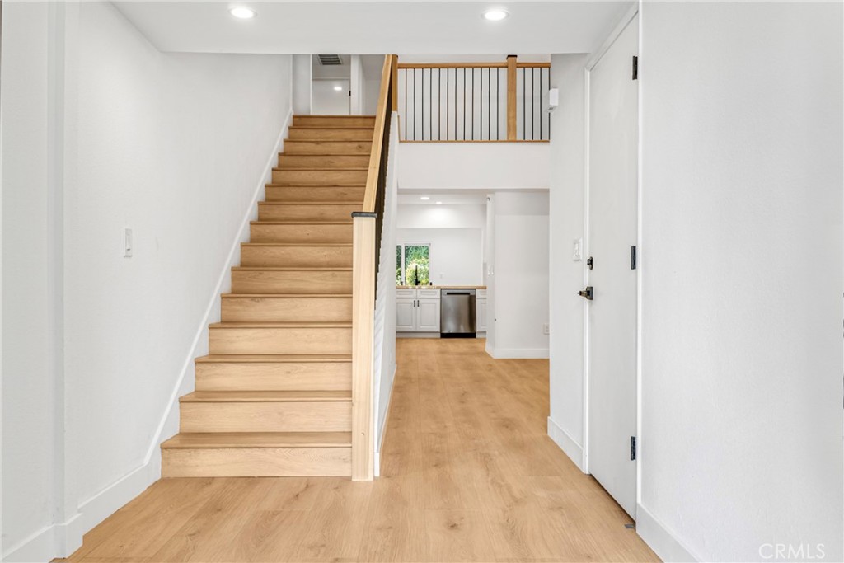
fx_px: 633
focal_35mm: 27
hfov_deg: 67.4
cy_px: 282
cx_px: 422
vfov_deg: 47.9
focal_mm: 18
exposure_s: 1/30
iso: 400
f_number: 5.6
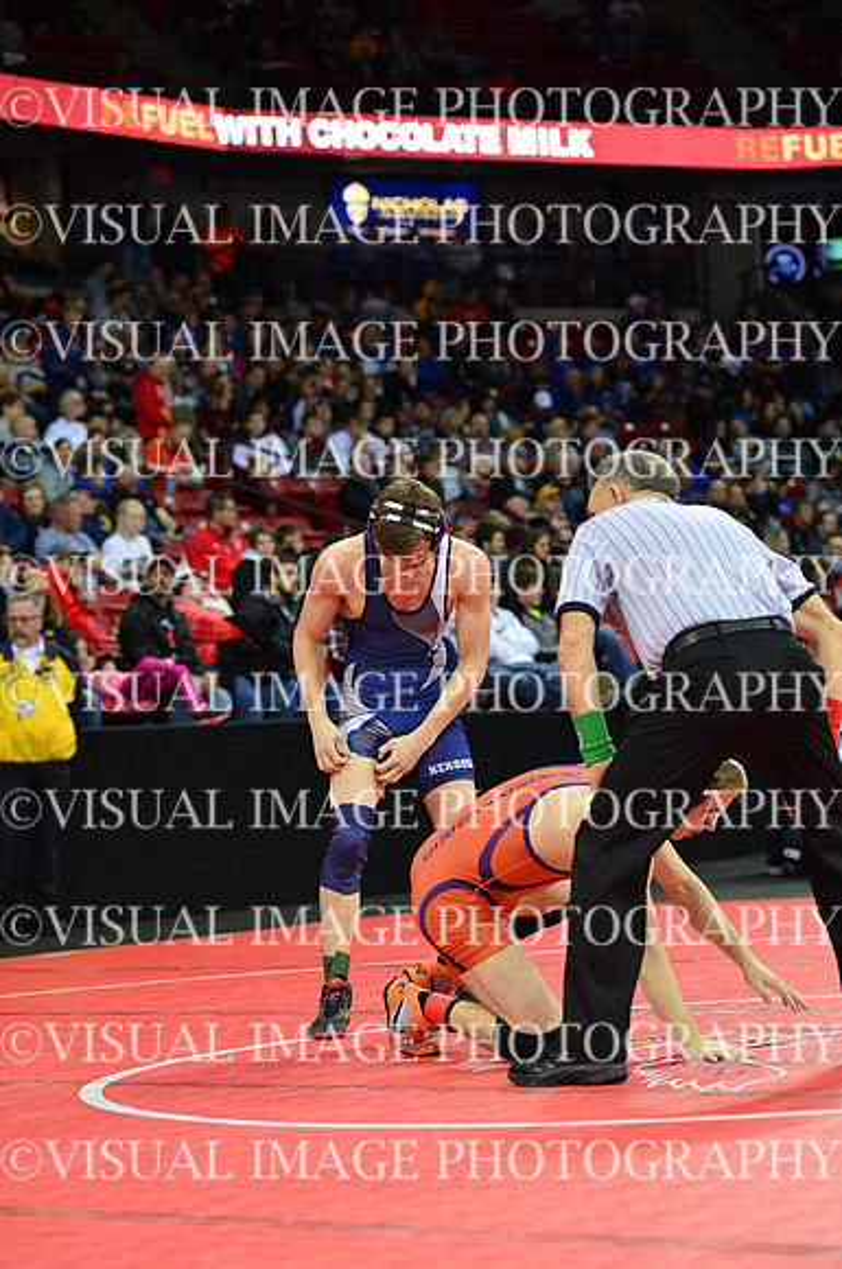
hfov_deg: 14.8
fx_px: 3237
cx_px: 421
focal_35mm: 92
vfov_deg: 22.2
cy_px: 634
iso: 3200
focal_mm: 92
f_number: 4
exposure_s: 1/800
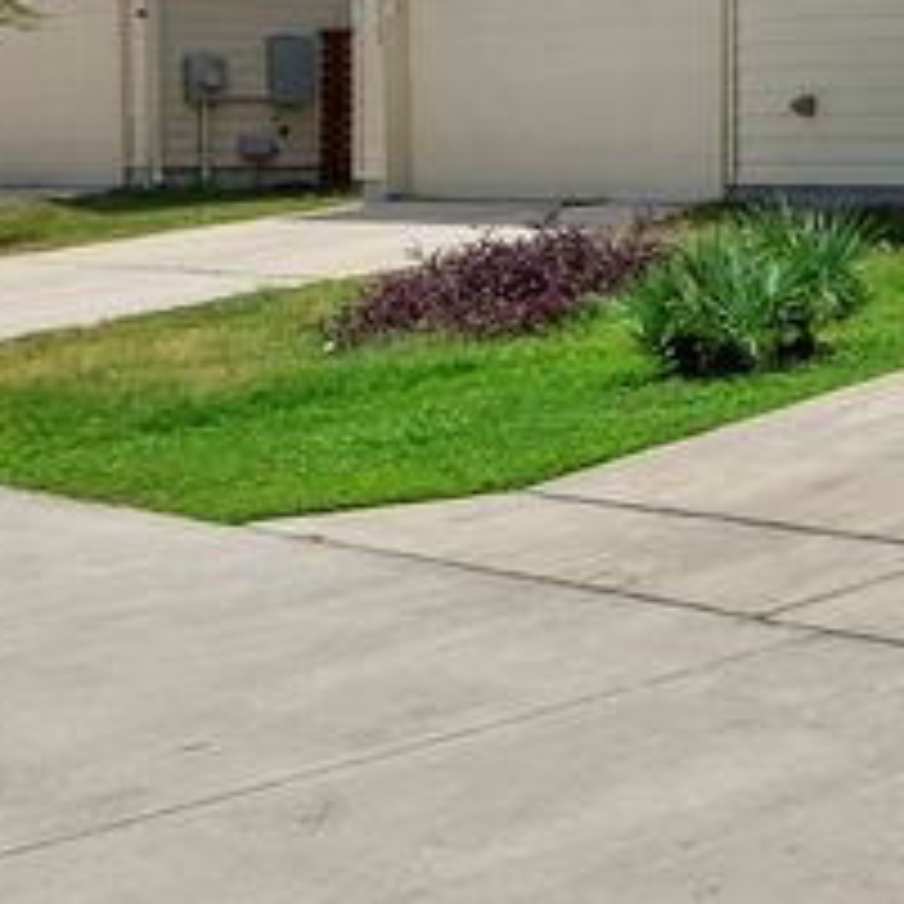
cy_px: 250
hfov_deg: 17.2
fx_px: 1920
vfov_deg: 26.2
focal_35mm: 65
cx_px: 1911
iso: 250
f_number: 11
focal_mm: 10
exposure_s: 1/200
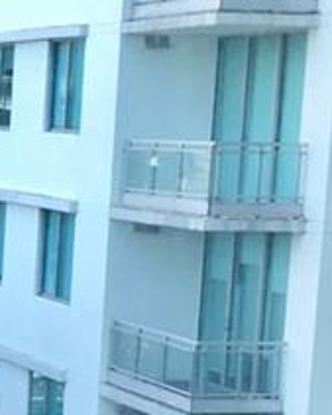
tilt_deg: -10.0
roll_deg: -2.0
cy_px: 462
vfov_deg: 11.8
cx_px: -369
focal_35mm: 161
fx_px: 1976
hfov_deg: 9.0
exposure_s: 1/180
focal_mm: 4.15
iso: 25
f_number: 2.2
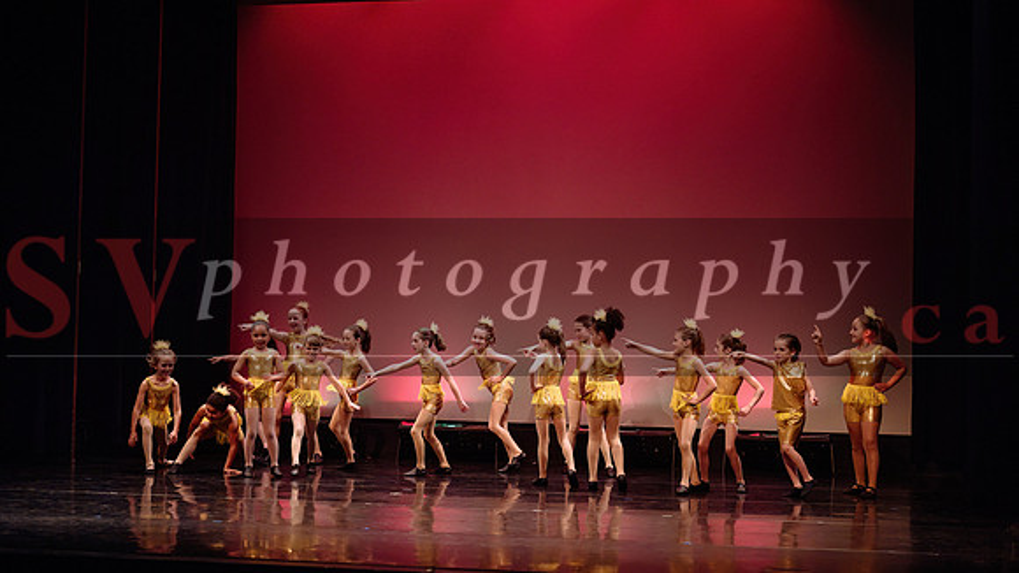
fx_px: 1981
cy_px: 286
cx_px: 510
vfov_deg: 16.5
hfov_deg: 28.8
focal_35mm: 73
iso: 1600
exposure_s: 1/250
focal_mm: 70
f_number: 2.8
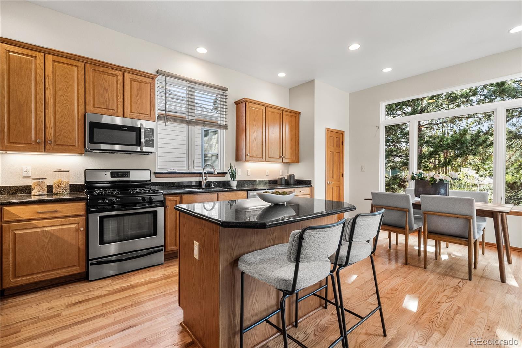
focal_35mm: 16
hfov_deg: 96.7
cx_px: 261
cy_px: 174
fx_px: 232
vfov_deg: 73.8
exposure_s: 1/100
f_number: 8
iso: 200
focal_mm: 16
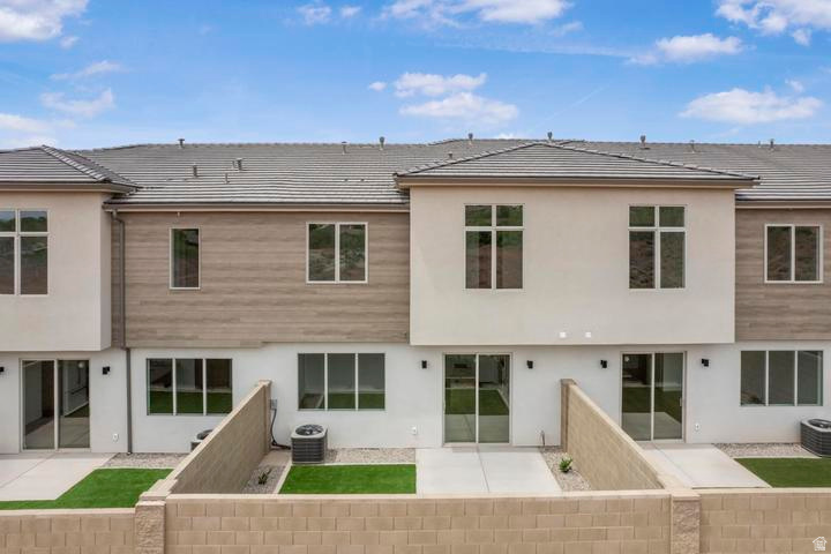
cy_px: 277
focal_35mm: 22
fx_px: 508
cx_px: 416
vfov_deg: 57.2
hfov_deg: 78.6
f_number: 2.8
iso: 100
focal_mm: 8.38
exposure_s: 1/640
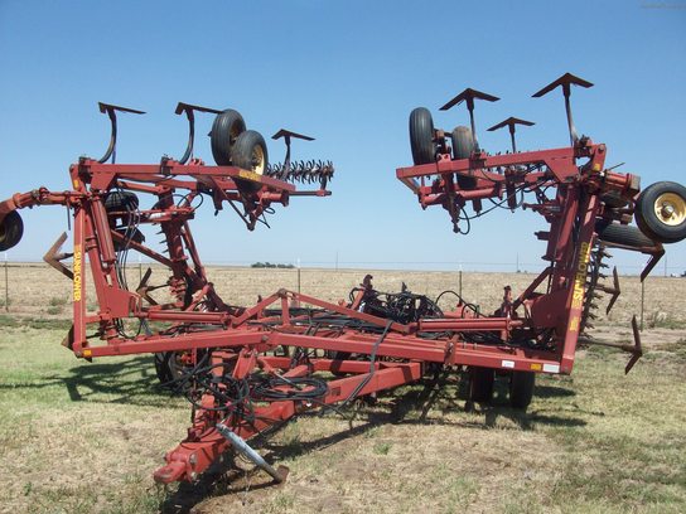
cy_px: 257
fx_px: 674
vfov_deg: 41.8
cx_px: 343
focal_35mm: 34
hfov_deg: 54.0
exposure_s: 1/364
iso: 64
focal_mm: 5.7
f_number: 5.5
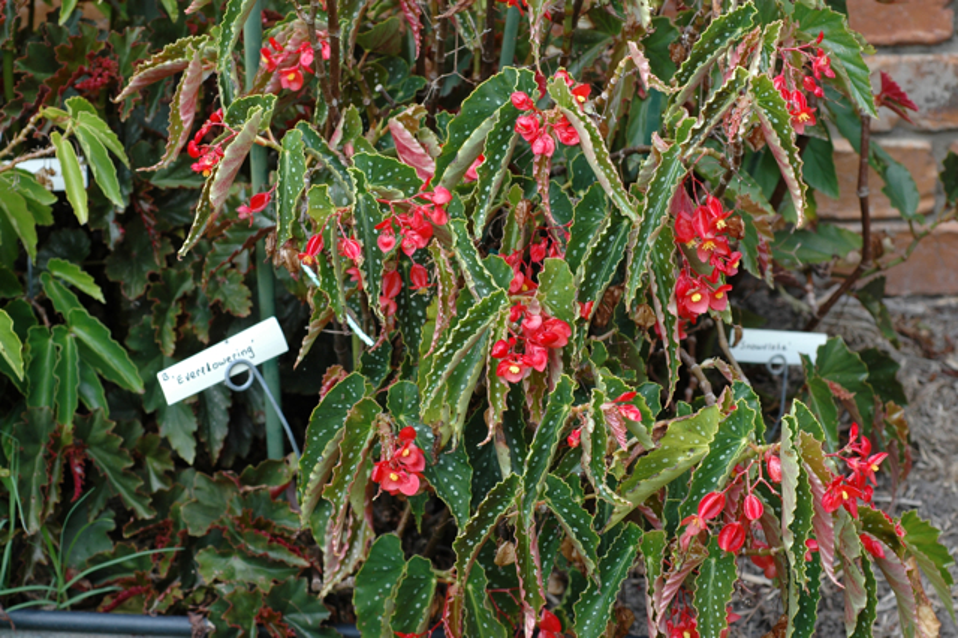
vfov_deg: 15.2
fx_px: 2394
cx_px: 479
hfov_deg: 22.6
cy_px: 319
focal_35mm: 90
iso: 200
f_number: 6.3
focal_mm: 60
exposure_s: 1/160
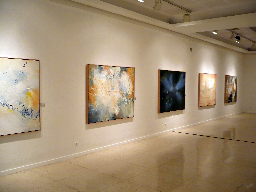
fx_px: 259
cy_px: 96
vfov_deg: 40.7
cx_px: 128
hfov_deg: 52.6
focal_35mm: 35
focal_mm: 5.8
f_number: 2.8
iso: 200
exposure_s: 1/50
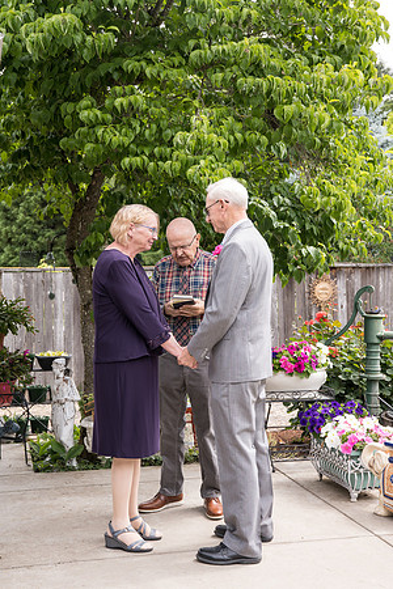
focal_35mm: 52
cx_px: 196
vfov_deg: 38.2
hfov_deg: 26.0
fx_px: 851
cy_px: 294
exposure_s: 1/500
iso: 400
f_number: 5
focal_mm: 52
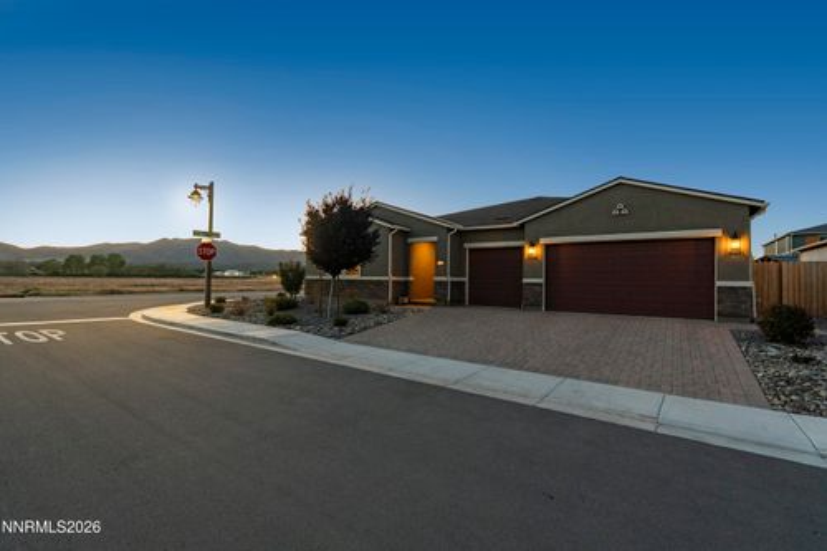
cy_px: 276
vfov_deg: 73.7
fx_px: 367
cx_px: 414
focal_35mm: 16
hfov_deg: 96.8
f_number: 5.6
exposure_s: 1/50
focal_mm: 16
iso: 1600
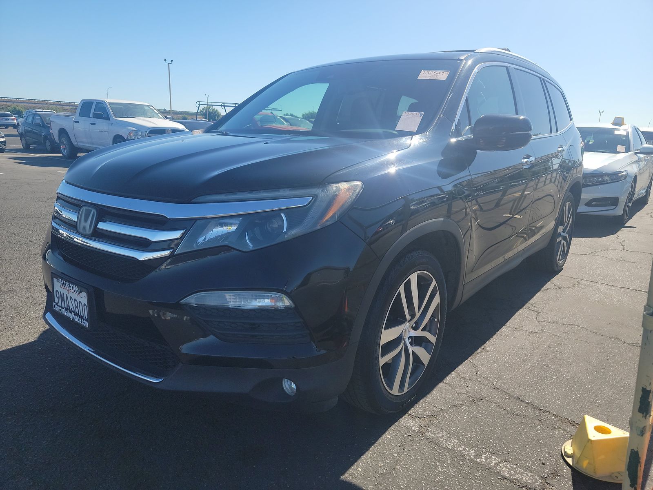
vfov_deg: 56.8
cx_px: 326
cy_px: 245
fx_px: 453
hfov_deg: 71.6
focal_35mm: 24
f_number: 1.8
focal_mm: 6.7
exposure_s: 1/697
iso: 50
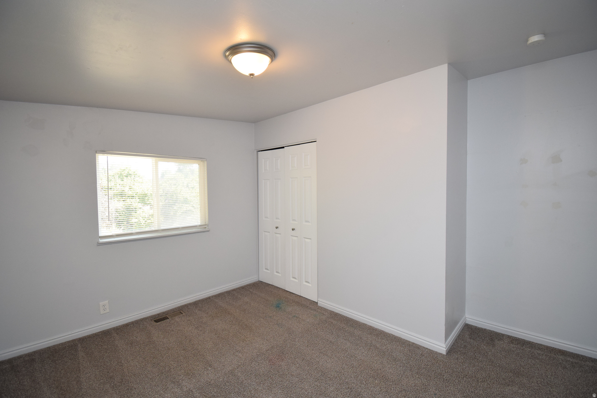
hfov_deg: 100.4
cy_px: 199
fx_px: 249
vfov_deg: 77.3
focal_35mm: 15
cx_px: 298
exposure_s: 1/125
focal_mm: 10
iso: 800
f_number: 5.6
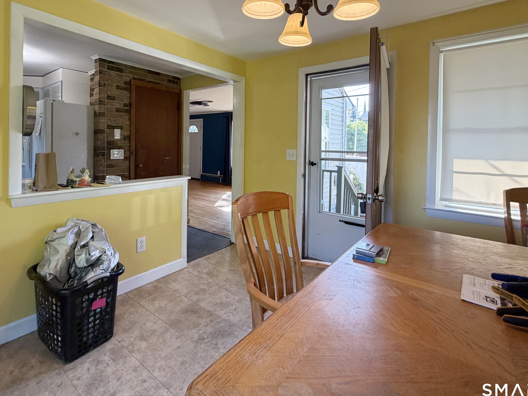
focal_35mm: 18
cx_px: 244
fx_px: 275
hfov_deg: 87.6
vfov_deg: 70.4
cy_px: 147
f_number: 2.2
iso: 200
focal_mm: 2.22
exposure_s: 1/120
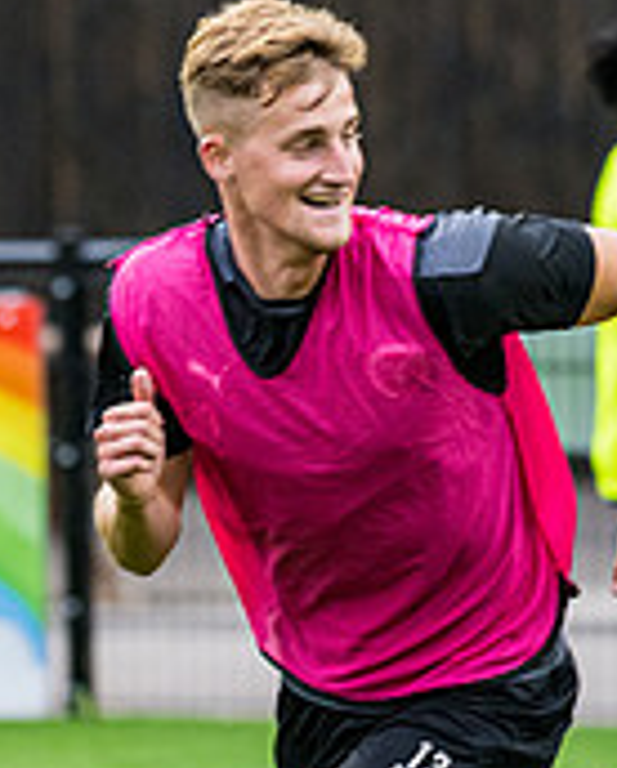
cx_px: -206
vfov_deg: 3.6
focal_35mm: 530
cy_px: 748
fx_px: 12076
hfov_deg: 2.9
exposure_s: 1/1000
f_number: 2.5
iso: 1250
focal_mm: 135
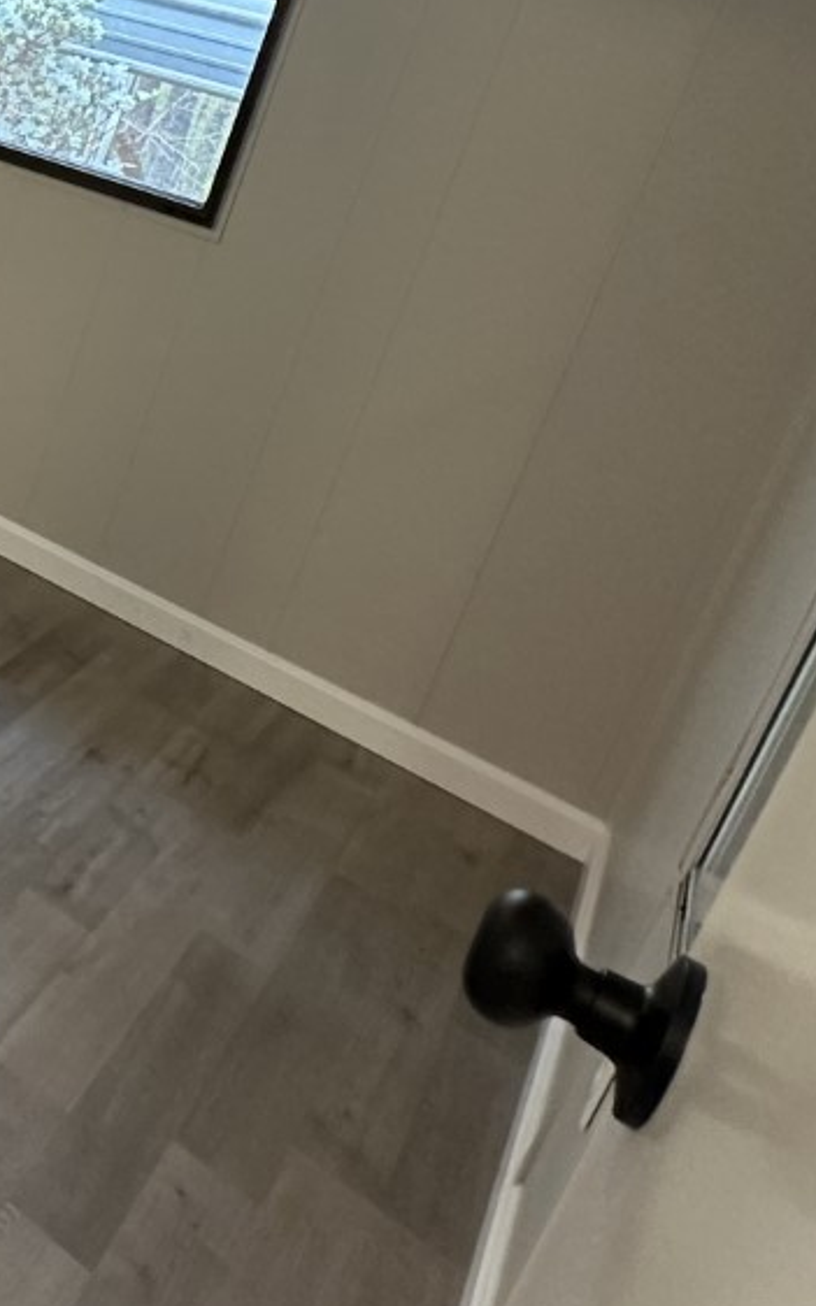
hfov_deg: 23.7
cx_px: -514
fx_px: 1353
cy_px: 177
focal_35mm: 38
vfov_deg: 47.3
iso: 400
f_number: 2.2
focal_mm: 2.22
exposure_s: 1/60
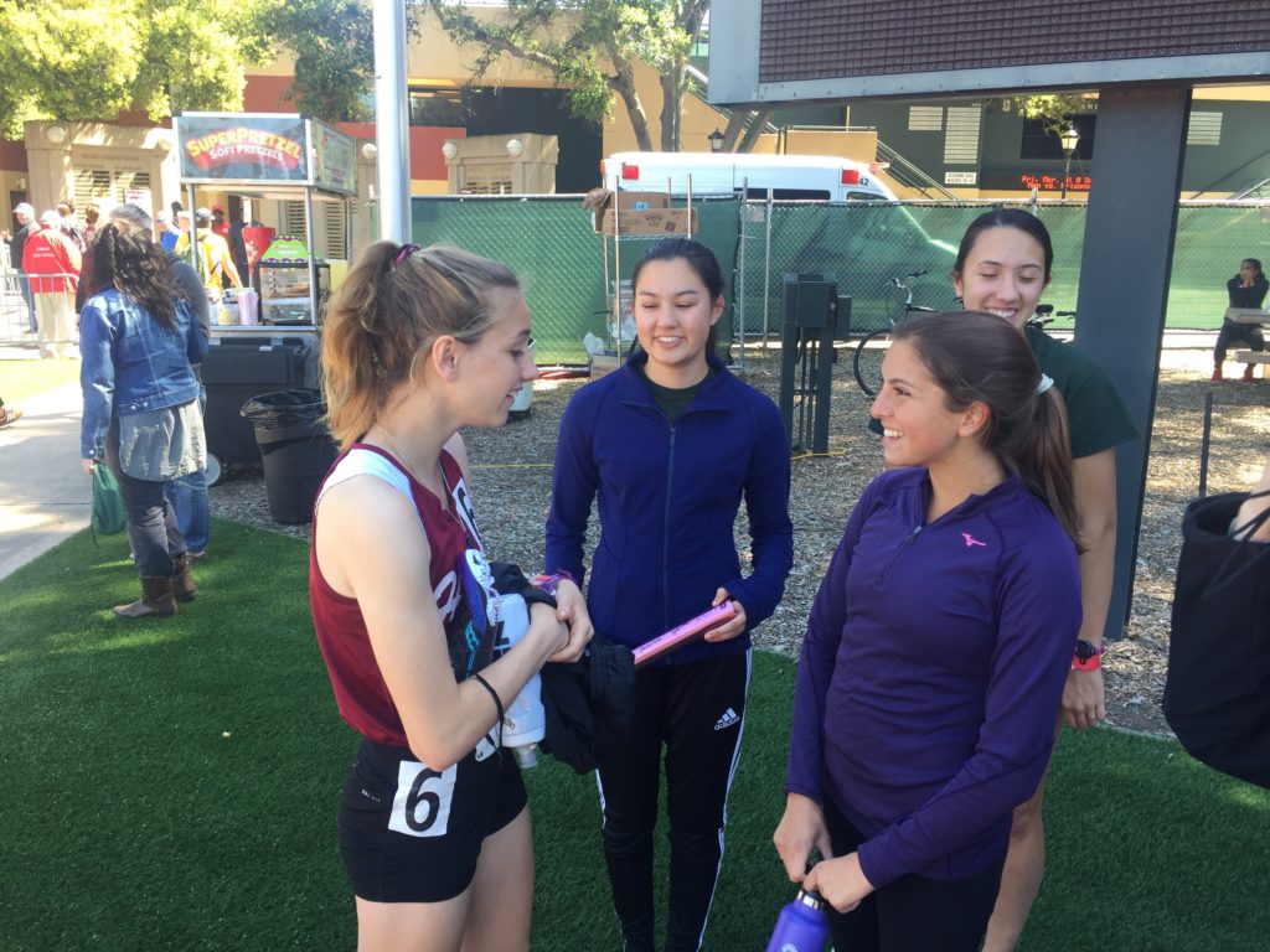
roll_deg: -1.1
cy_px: 476
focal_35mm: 29
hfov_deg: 61.7
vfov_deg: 48.2
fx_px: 1064
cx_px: 635
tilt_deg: -12.0
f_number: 2.2
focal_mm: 4.15
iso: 32
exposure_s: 1/120
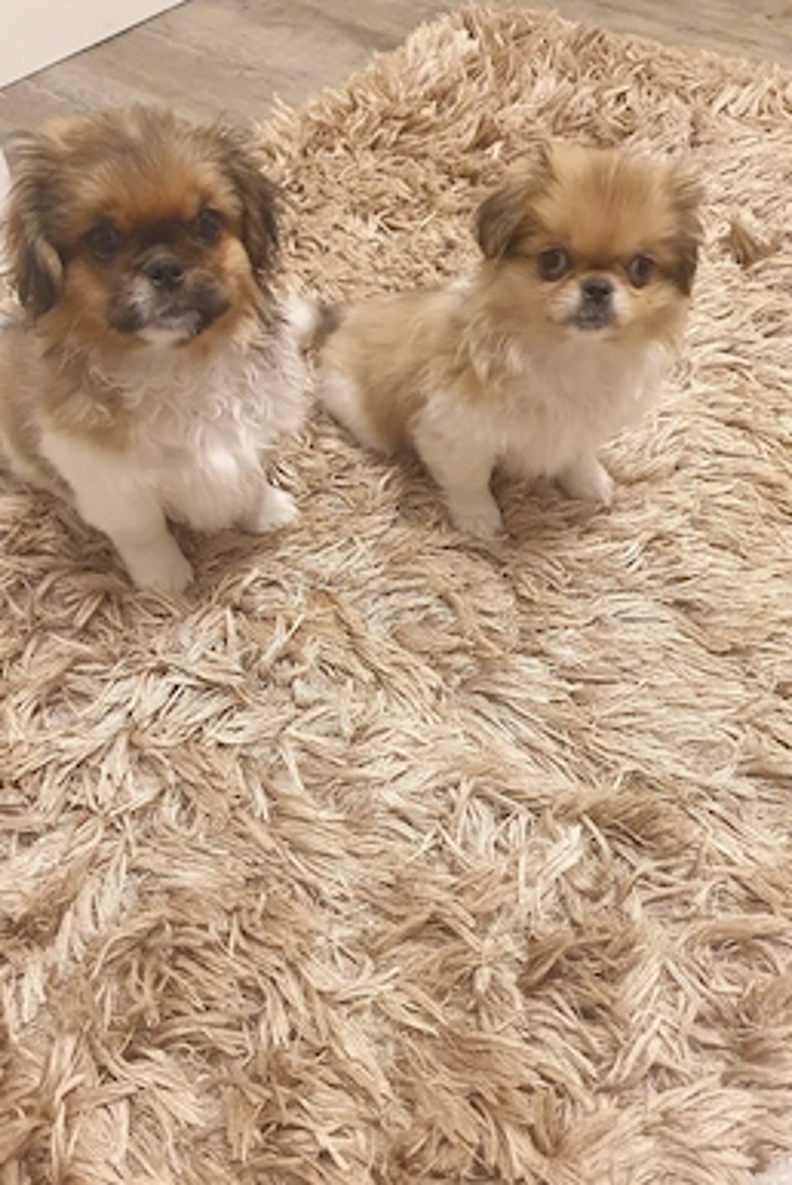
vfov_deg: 65.4
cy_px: 605
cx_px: 335
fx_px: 922
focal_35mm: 28
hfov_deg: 46.3
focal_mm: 4.3
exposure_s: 1/33
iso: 320
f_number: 1.5
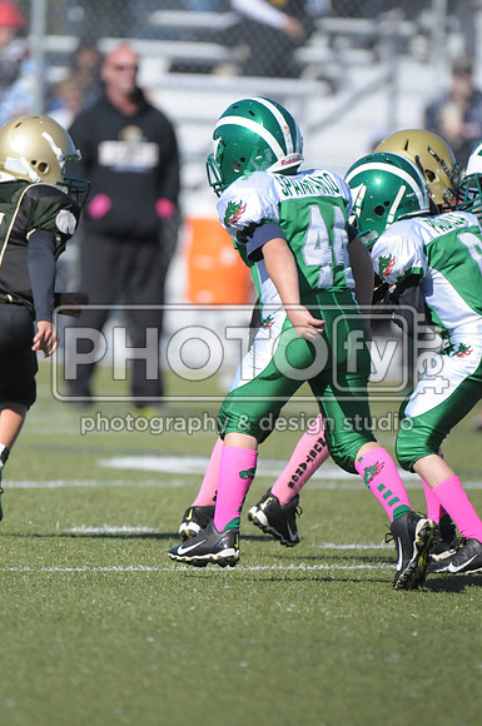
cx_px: 241
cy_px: 363
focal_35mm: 600
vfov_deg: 3.4
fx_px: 12085
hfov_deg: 2.3
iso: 1000
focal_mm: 400
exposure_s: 1/8000
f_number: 4
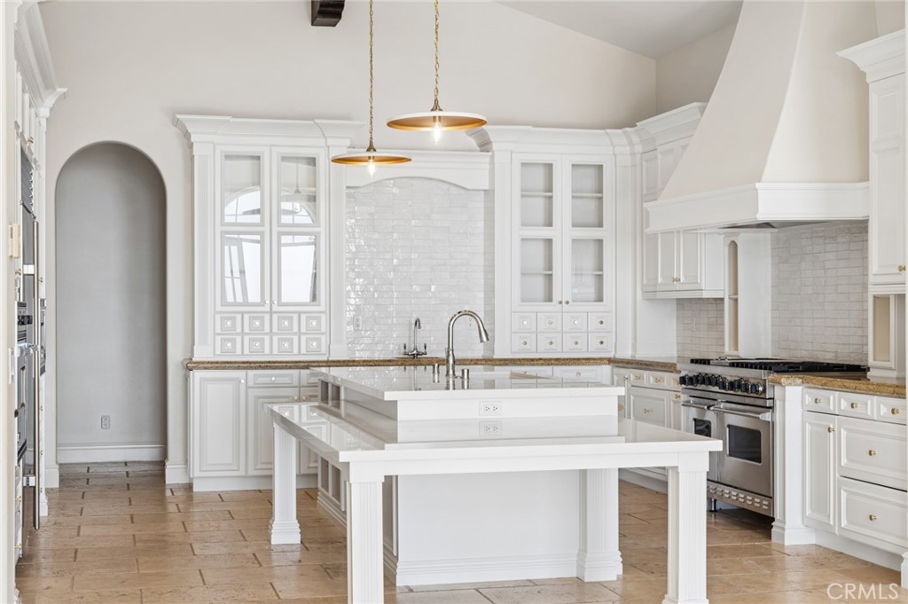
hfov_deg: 36.3
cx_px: 454
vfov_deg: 24.6
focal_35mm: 55
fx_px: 1386
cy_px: 302
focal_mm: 55
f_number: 9
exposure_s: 1/15
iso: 64
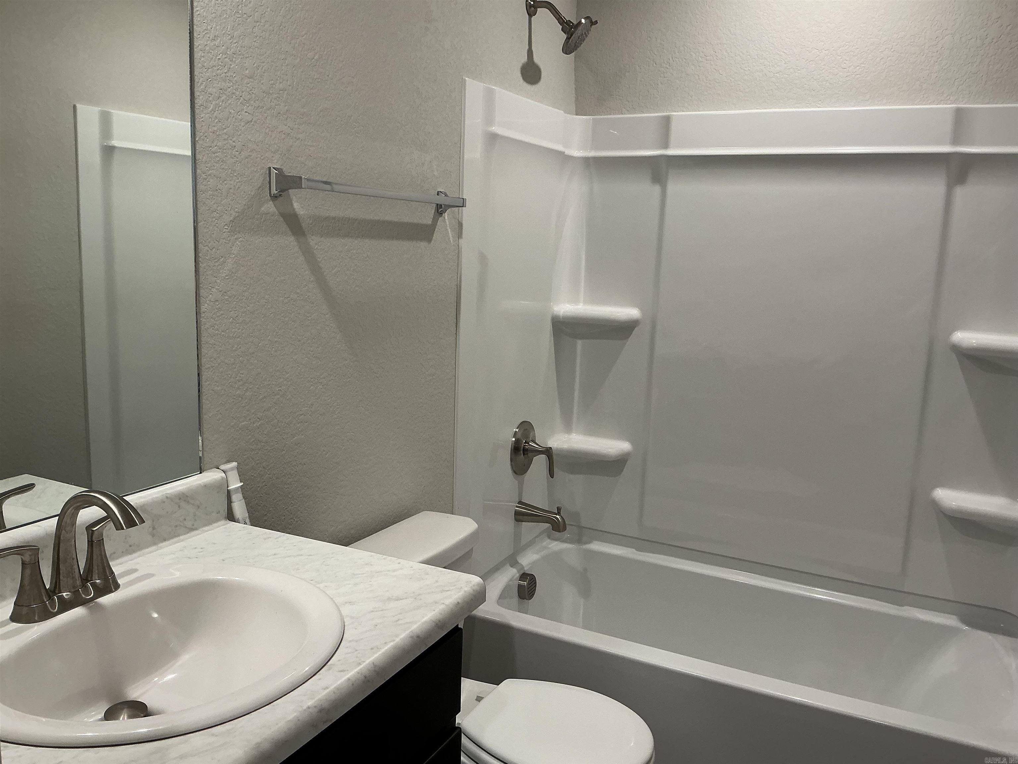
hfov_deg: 63.4
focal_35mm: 28
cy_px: 382
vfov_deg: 49.7
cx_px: 509
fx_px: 823
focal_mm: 3
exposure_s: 1/60
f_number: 1.8
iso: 40
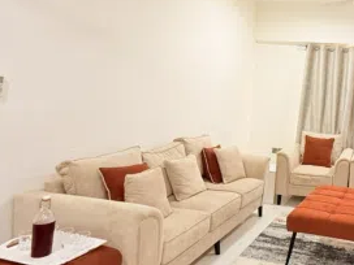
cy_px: 100
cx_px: 325
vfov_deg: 42.6
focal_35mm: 33
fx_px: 337
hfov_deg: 48.8
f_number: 2.2
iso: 250
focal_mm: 2.22
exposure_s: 1/50
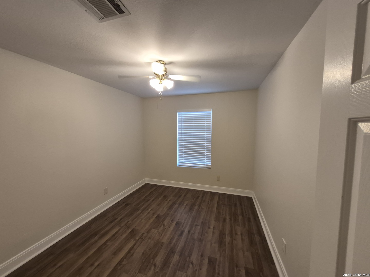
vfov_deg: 89.9
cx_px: 185
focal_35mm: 13
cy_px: 138
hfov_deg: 106.2
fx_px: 139
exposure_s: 1/60
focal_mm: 1.74
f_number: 2.2
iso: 160
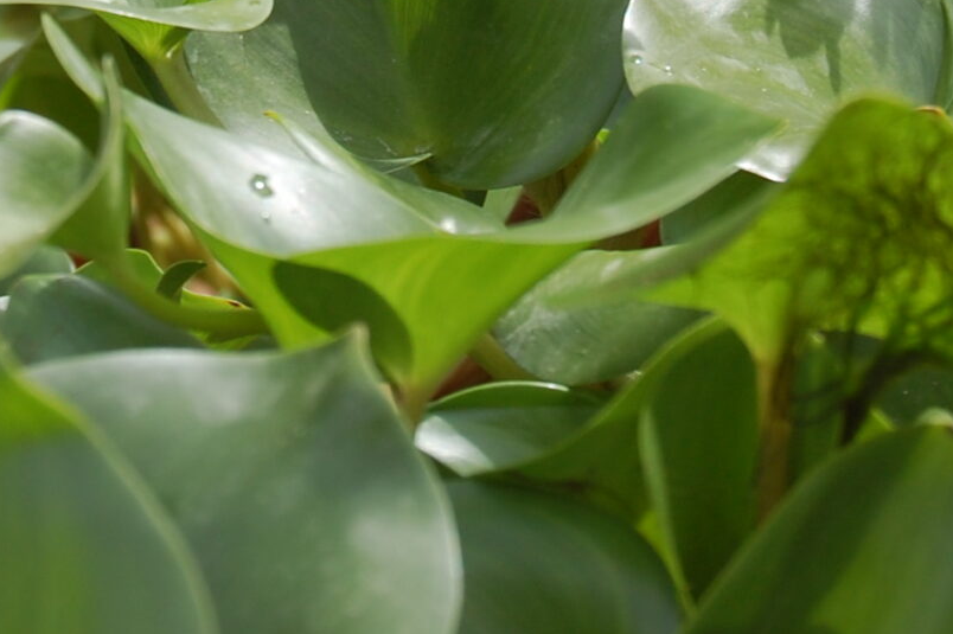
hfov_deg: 7.8
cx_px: 372
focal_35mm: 263
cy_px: -146
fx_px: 6947
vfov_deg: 5.2
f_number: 8
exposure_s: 1/250
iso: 200
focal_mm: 55
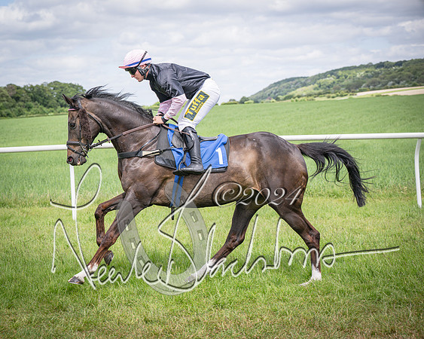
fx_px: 989
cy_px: 170
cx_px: 170
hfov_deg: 24.2
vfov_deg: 19.4
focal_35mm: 79
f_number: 5
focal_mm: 70
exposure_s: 1/1600
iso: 400
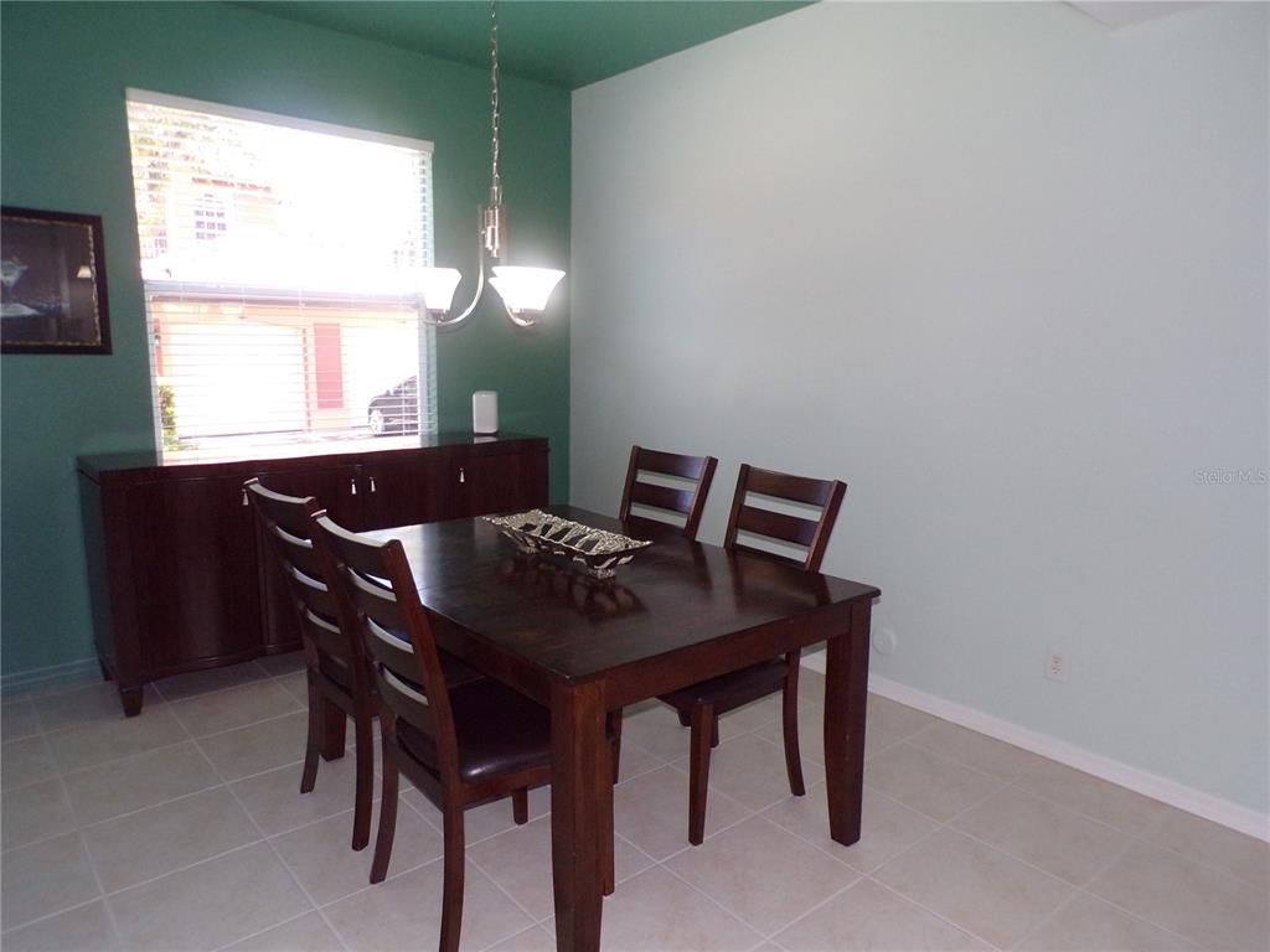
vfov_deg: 56.8
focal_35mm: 24
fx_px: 881
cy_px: 476
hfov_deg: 71.6
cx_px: 635
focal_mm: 4.3
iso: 320
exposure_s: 1/60
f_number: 3
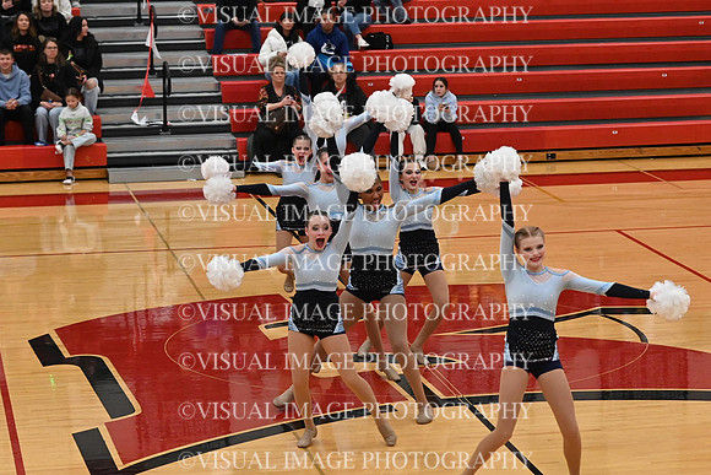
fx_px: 2370
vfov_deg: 11.4
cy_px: 238
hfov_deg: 17.1
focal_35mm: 120
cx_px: 356
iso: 6400
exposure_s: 1/400
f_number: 4
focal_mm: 80
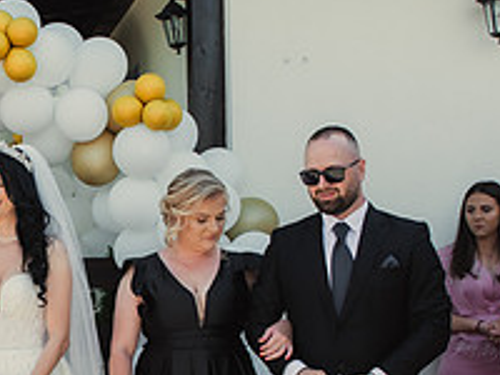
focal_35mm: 75
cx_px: 2
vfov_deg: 19.3
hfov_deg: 24.8
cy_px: 328
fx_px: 1083
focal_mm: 24
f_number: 7.1
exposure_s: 1/200
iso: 200
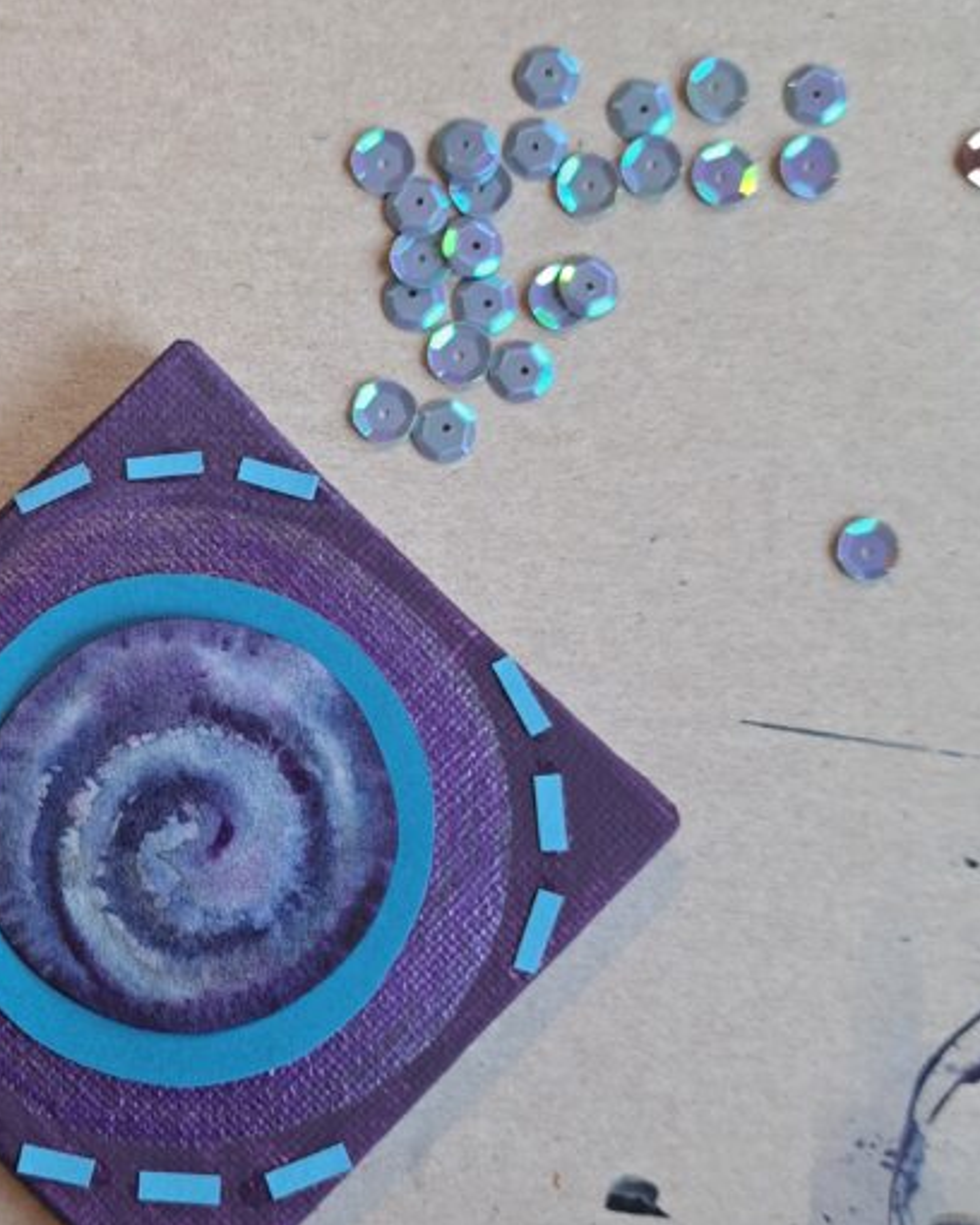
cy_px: 673
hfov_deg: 30.8
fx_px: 1704
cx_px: 115
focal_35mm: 47
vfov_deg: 39.5
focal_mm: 5.23
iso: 80
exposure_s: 1/50
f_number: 1.8
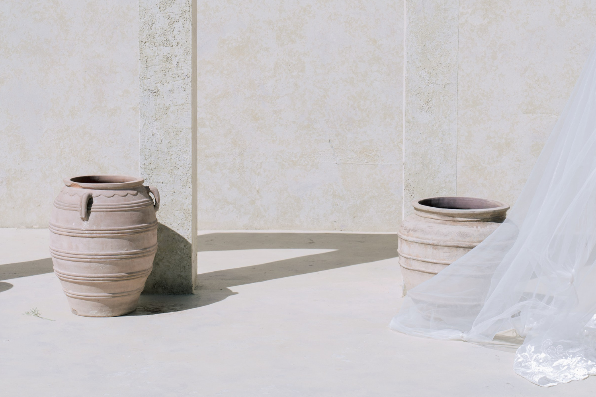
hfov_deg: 26.3
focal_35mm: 77
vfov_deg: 17.6
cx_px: 356
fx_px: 1275
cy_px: 105
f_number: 7.1
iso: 100
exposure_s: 1/160
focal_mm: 45
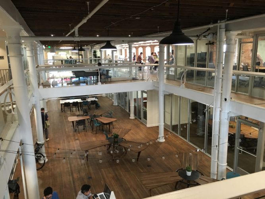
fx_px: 222
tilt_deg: -11.4
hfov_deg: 61.7
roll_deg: +1.3
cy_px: 100
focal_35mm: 29
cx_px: 132
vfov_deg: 48.2
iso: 125
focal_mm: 4.15
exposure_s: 1/30
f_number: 2.2
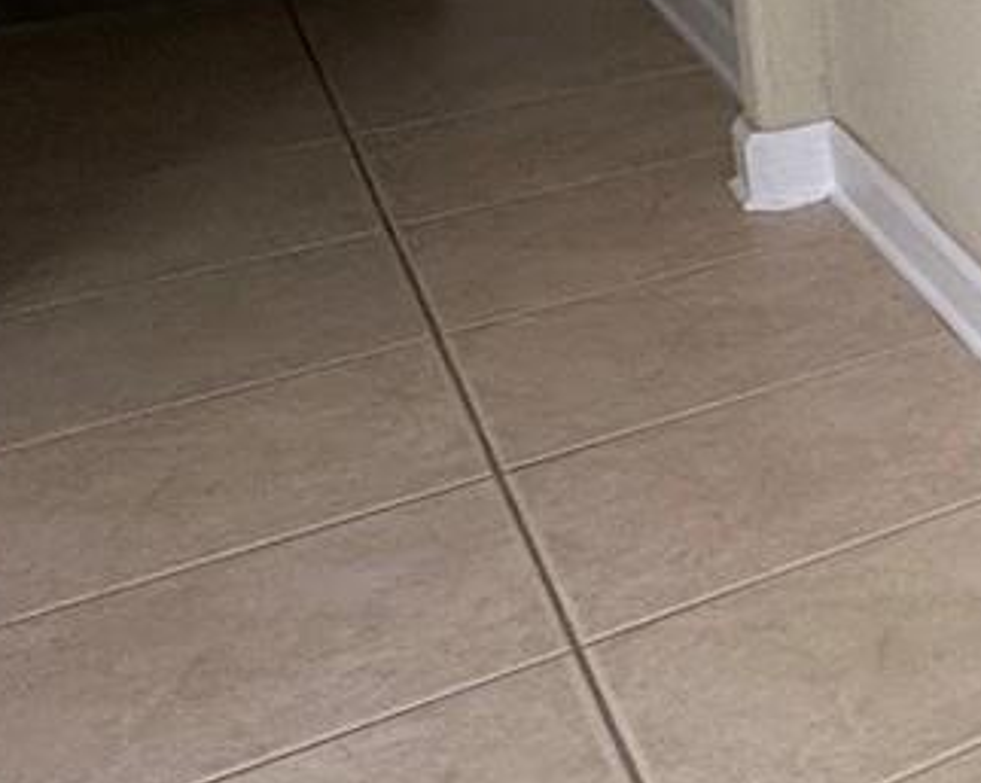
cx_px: 2395
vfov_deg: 19.9
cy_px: -329
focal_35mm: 68
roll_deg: -3.4
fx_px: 1973
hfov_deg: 14.9
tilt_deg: -10.2
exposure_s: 1/120
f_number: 2.2
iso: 160
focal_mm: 2.22
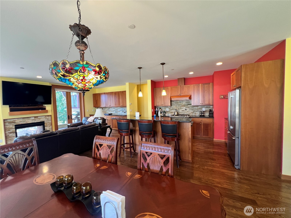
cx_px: 146
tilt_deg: -3.0
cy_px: 109
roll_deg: +2.0
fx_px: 109
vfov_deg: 89.9
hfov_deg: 106.2
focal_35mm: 13
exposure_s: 1/60
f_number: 1.8
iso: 125
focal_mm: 1.57
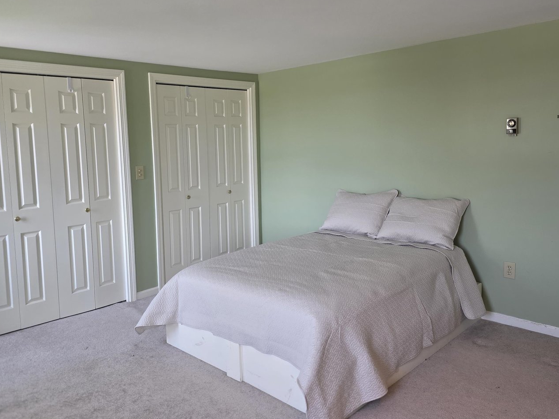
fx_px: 468
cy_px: 188
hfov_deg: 61.5
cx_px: 254
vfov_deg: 48.2
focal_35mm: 29
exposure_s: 1/120
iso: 160
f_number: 1.7
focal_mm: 6.3
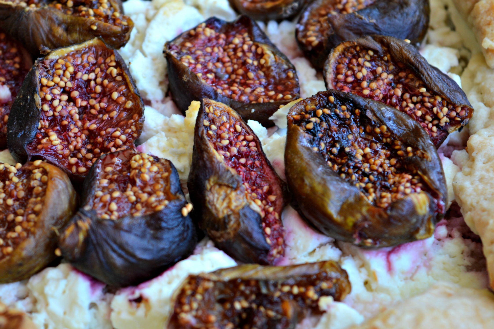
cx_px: 197
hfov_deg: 16.7
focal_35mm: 123
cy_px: 127
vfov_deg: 11.1
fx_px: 1683
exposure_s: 1/20
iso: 100
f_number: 5.6
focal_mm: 55
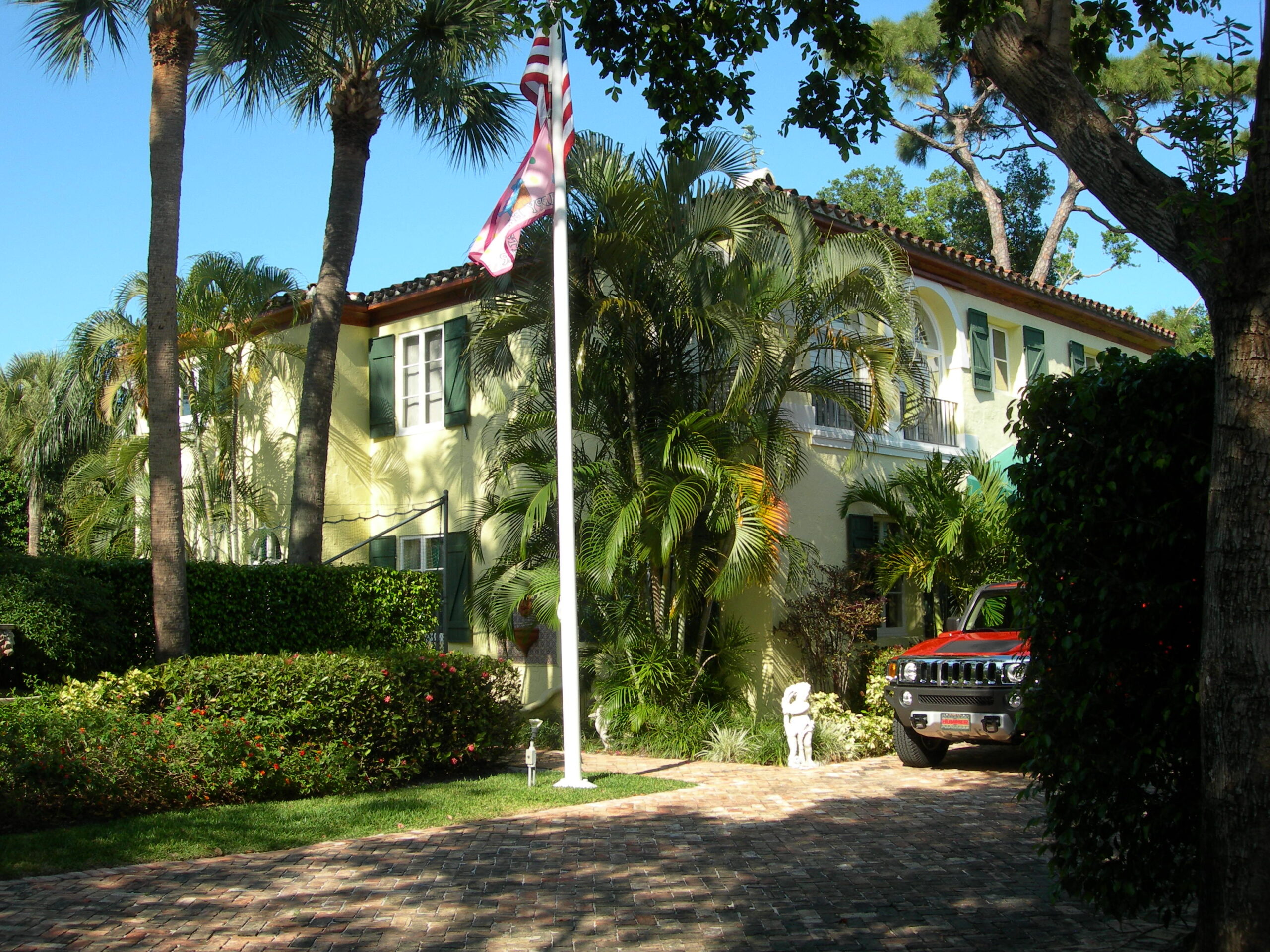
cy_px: 476
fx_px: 1394
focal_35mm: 38
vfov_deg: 37.7
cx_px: 635
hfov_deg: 49.0
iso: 50
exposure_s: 1/310
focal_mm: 7.8
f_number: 4.8
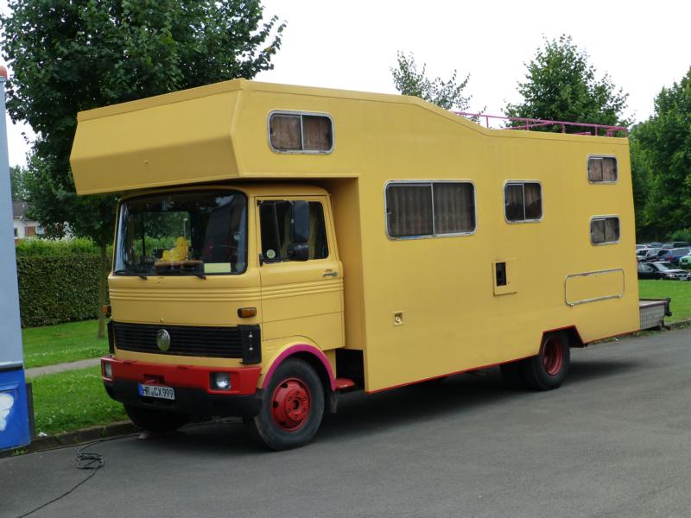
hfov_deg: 37.5
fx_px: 1018
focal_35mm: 51
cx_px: 346
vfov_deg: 28.6
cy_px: 259
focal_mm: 9
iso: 160
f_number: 4.4
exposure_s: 1/320
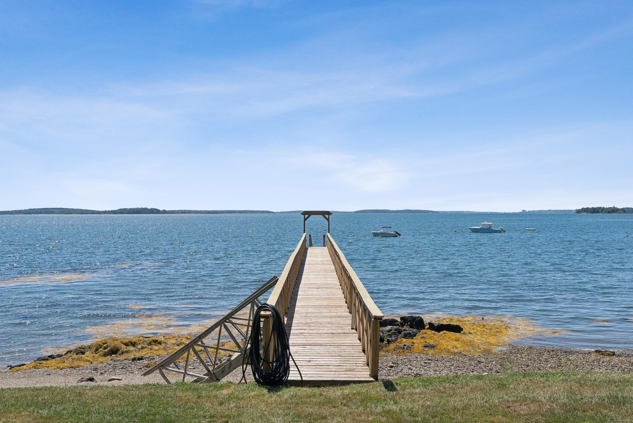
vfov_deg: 38.9
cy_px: 212
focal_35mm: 34
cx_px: 316
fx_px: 598
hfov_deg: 55.8
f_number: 7.1
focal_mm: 34
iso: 320
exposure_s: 1/2000
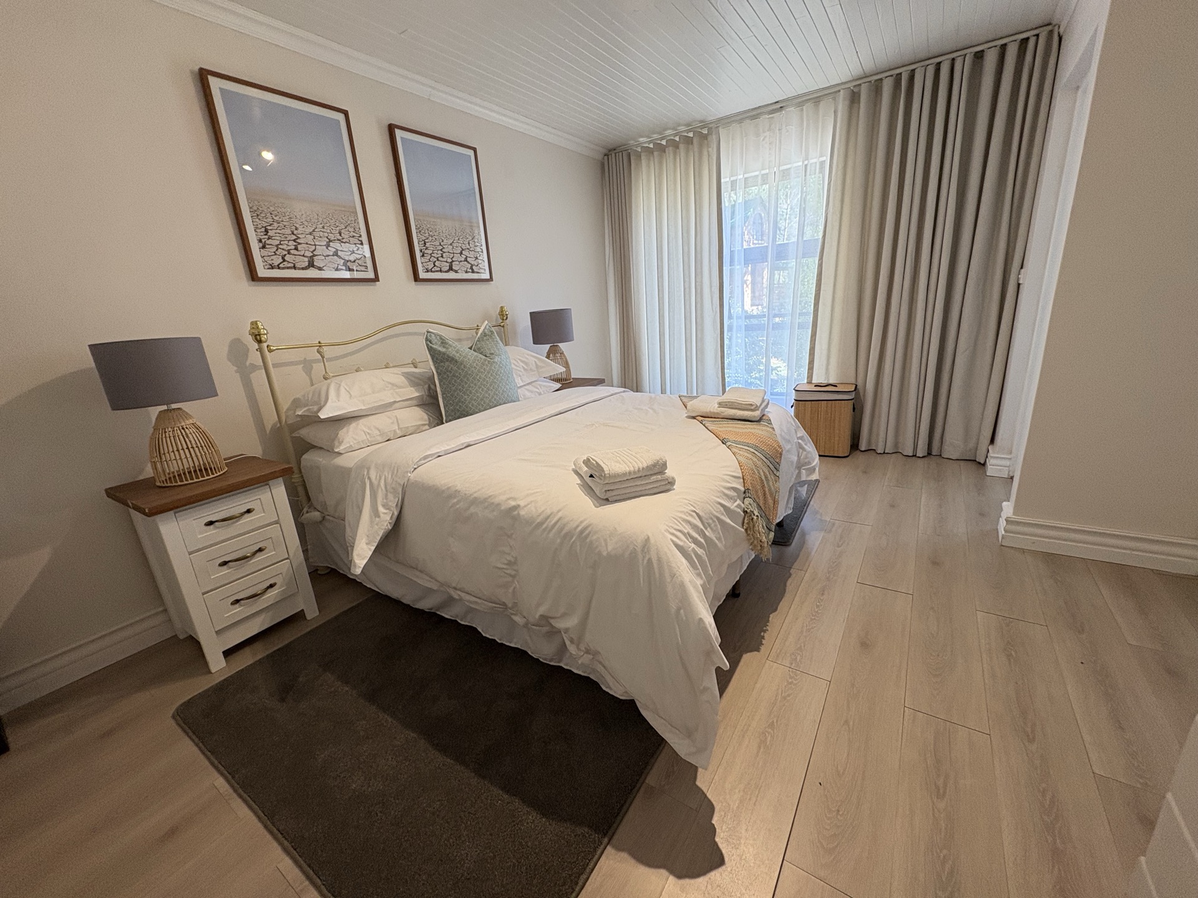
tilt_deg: -16.6
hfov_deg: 102.1
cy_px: 449
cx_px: 599
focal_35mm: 14
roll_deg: +5.6
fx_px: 485
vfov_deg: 85.7
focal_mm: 2.22
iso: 125
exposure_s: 1/100
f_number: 2.2
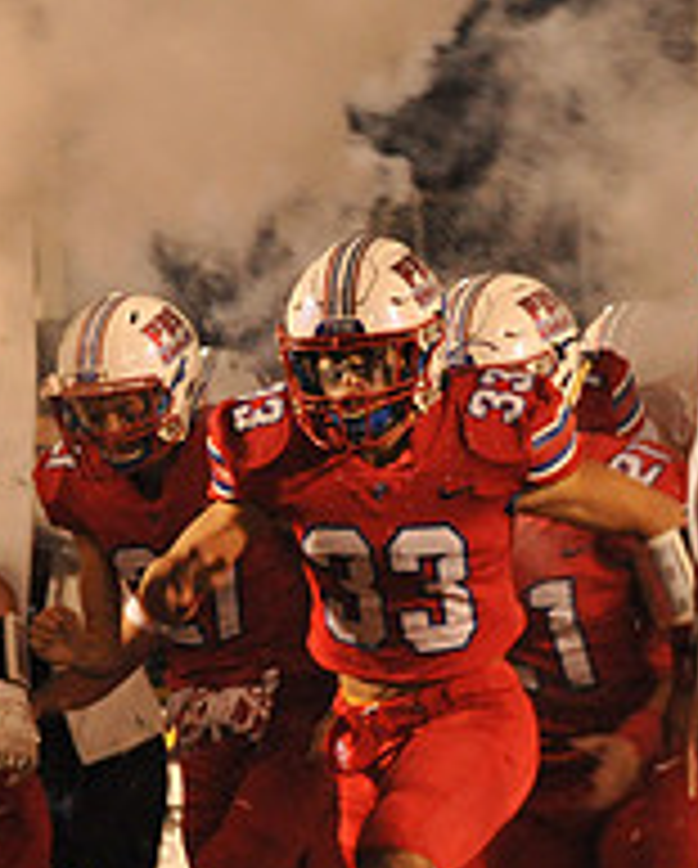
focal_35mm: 380
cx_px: -495
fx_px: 9789
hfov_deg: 4.1
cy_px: 540
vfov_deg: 5.1
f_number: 7.1
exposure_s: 1/160
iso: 5000
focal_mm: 135
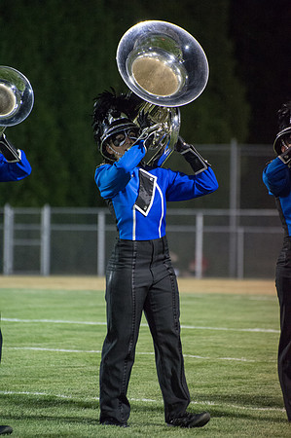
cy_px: 219
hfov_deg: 5.1
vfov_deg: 7.6
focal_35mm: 270
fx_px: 3281
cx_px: 146
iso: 11400
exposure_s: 1/200
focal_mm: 270
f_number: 5.6
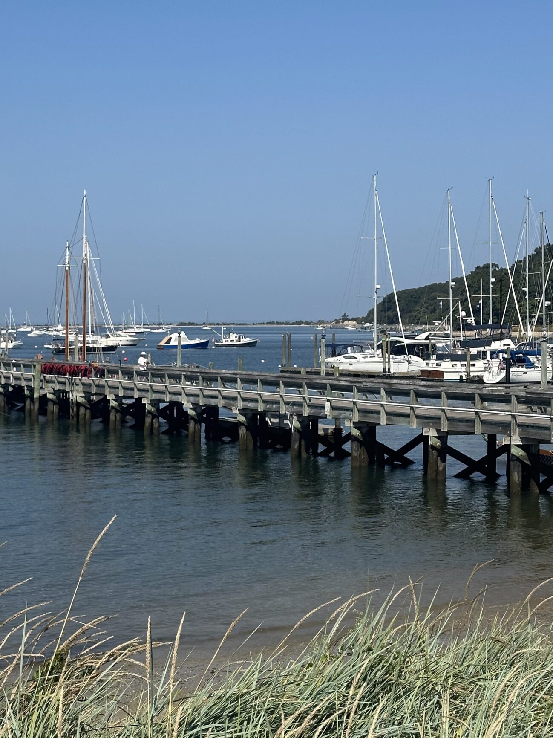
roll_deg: -0.3
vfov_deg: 27.4
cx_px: 204
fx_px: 1513
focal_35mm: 71
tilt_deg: -3.1
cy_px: 356
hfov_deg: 20.7
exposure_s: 1/5000
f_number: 1.78
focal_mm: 6.86
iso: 64
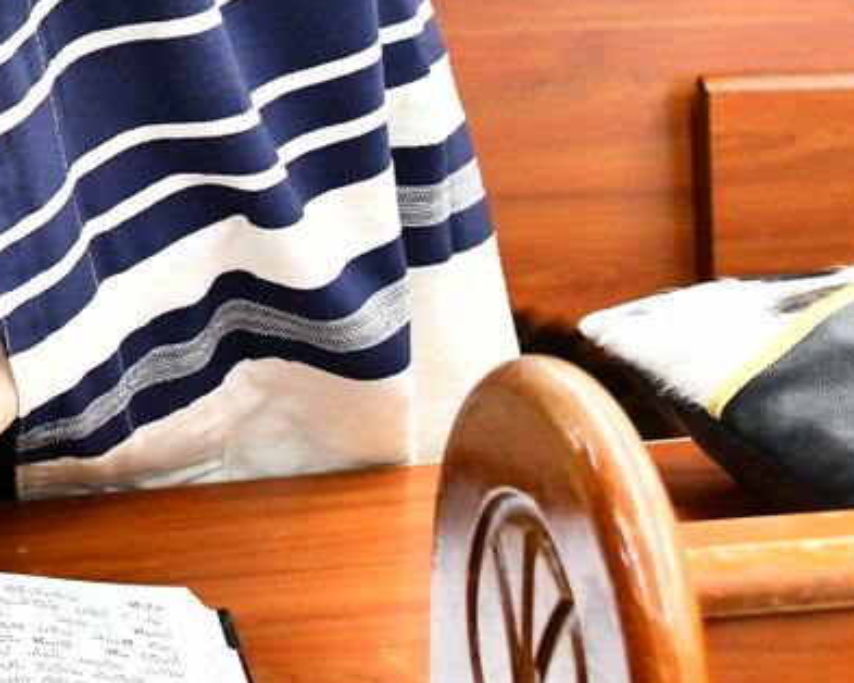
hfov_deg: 14.5
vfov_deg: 11.8
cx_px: -274
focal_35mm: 127
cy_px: -190
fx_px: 3208
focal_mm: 38
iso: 3200
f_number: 5.6
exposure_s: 1/250
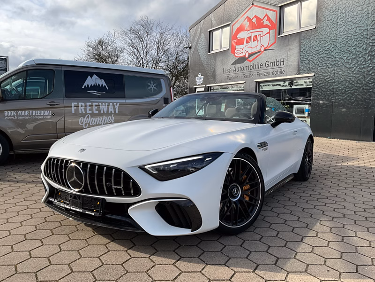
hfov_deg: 61.7
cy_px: 141
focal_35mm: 29
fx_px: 314
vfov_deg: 48.2
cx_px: 188
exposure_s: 1/1626
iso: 25
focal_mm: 3
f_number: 1.8
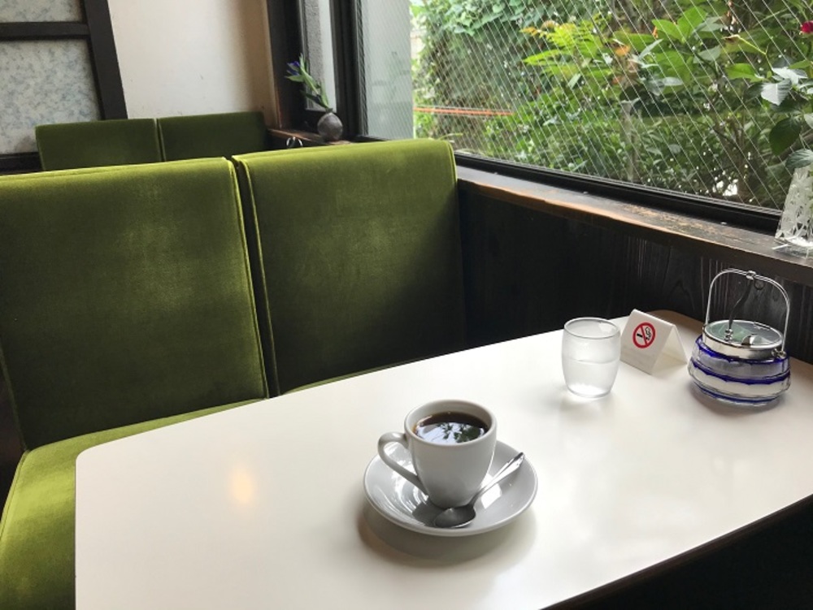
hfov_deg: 63.4
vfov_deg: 49.8
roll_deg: +3.1
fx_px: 658
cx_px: 406
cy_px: 305
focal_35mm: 28
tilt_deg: -18.6
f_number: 1.8
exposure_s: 1/100
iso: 25
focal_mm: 3.99
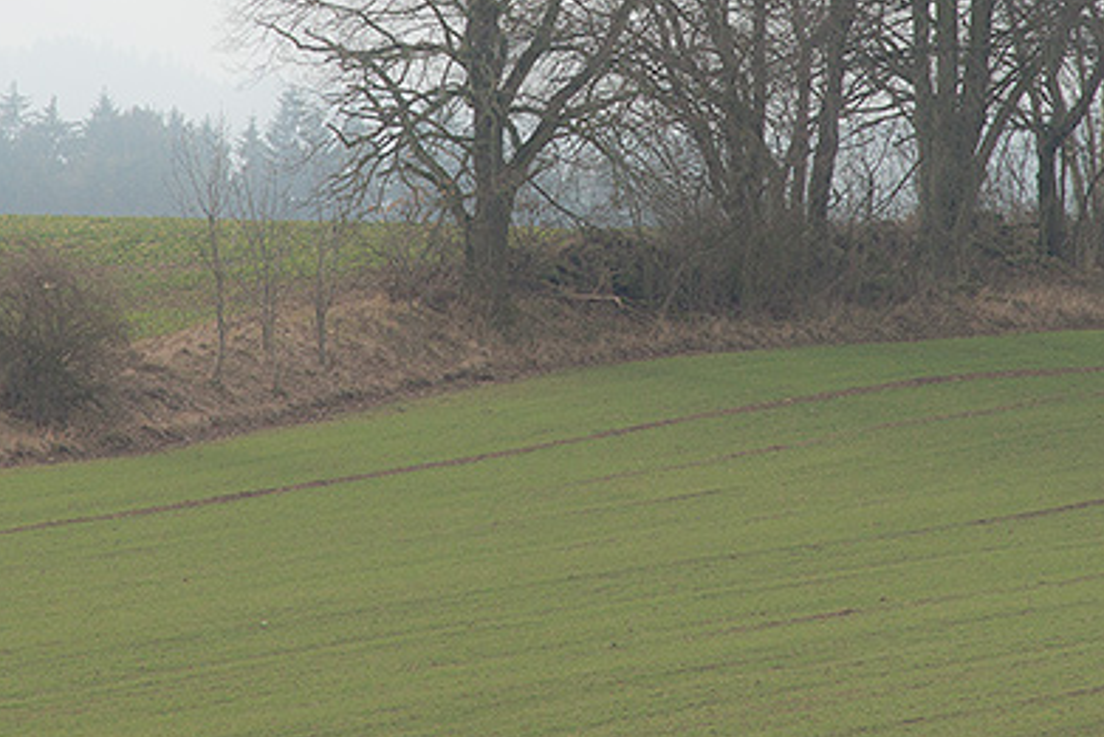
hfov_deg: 3.4
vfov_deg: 2.2
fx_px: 18835
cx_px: 565
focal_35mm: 614
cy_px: 0
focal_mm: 200
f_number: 13
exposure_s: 1/160
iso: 250
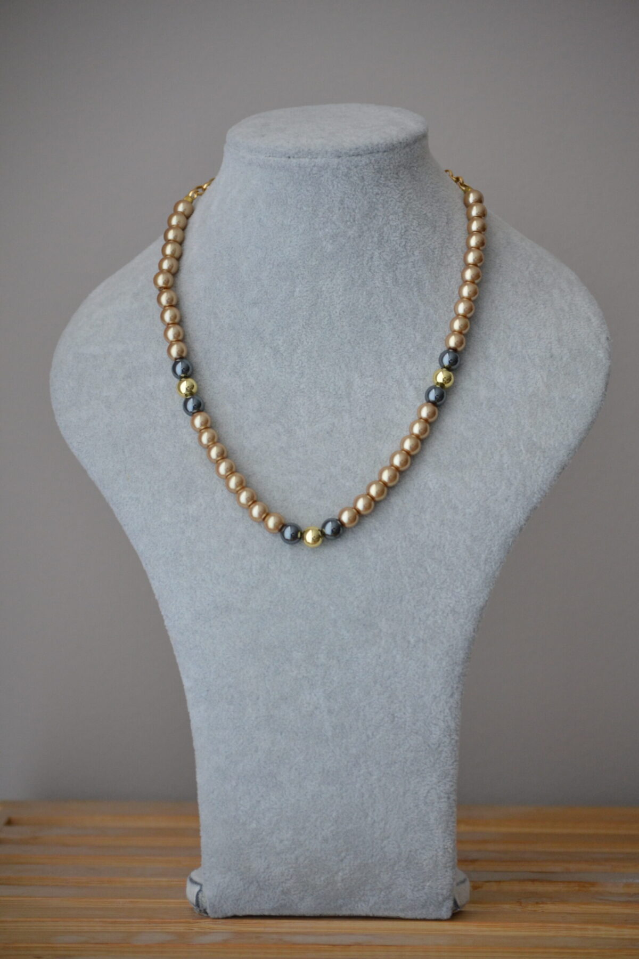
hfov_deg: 11.4
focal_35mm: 120
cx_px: 320
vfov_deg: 17.1
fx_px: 3195
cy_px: 480
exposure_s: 1/125
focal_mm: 80
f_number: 4.2
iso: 720
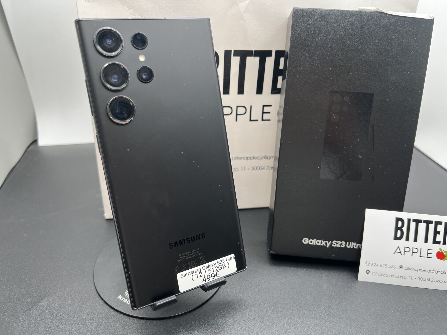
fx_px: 336
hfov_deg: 67.3
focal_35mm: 26
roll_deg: -2.3
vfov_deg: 53.1
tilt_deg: -32.4
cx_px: 224
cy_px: 168
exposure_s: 1/100
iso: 40
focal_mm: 5.7
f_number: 1.5
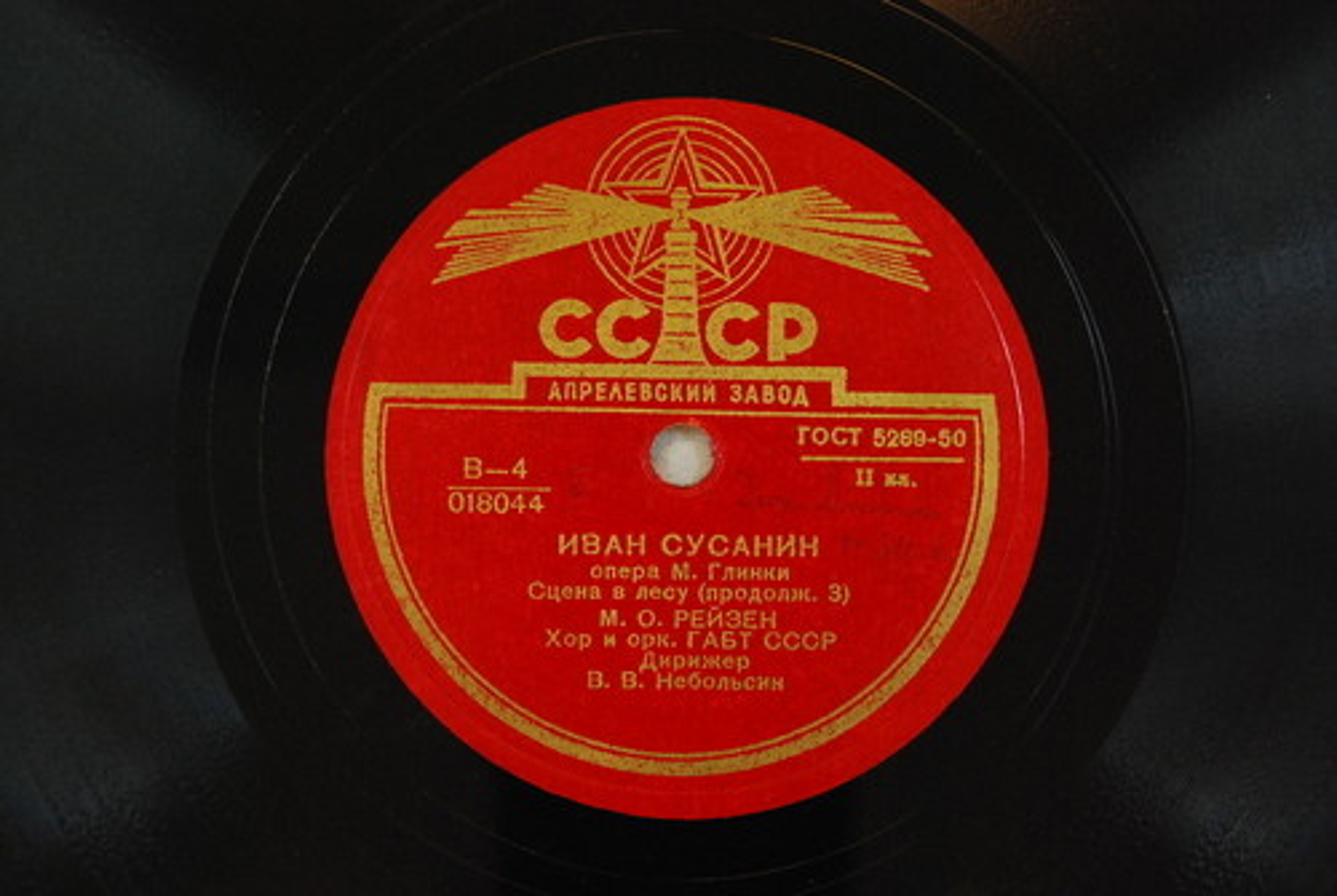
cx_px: 668
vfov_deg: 19.8
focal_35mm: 69
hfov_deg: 29.2
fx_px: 2566
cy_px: 448
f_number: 8
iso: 1600
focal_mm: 46
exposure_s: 1/20
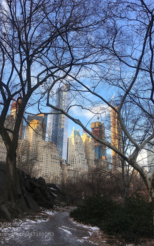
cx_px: 66
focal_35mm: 31
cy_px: 122
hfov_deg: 40.5
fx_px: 208
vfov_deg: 61.2
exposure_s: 1/267
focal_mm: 4.15
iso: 25
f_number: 2.2
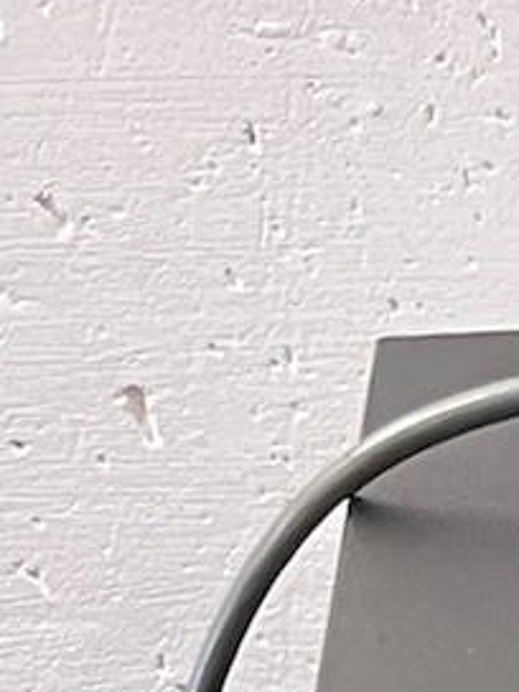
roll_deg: -1.7
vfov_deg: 8.0
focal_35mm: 196
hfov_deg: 6.6
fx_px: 3918
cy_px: 2338
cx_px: 1771
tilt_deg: -36.8
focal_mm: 5.1
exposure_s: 1/50
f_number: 1.6
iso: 160
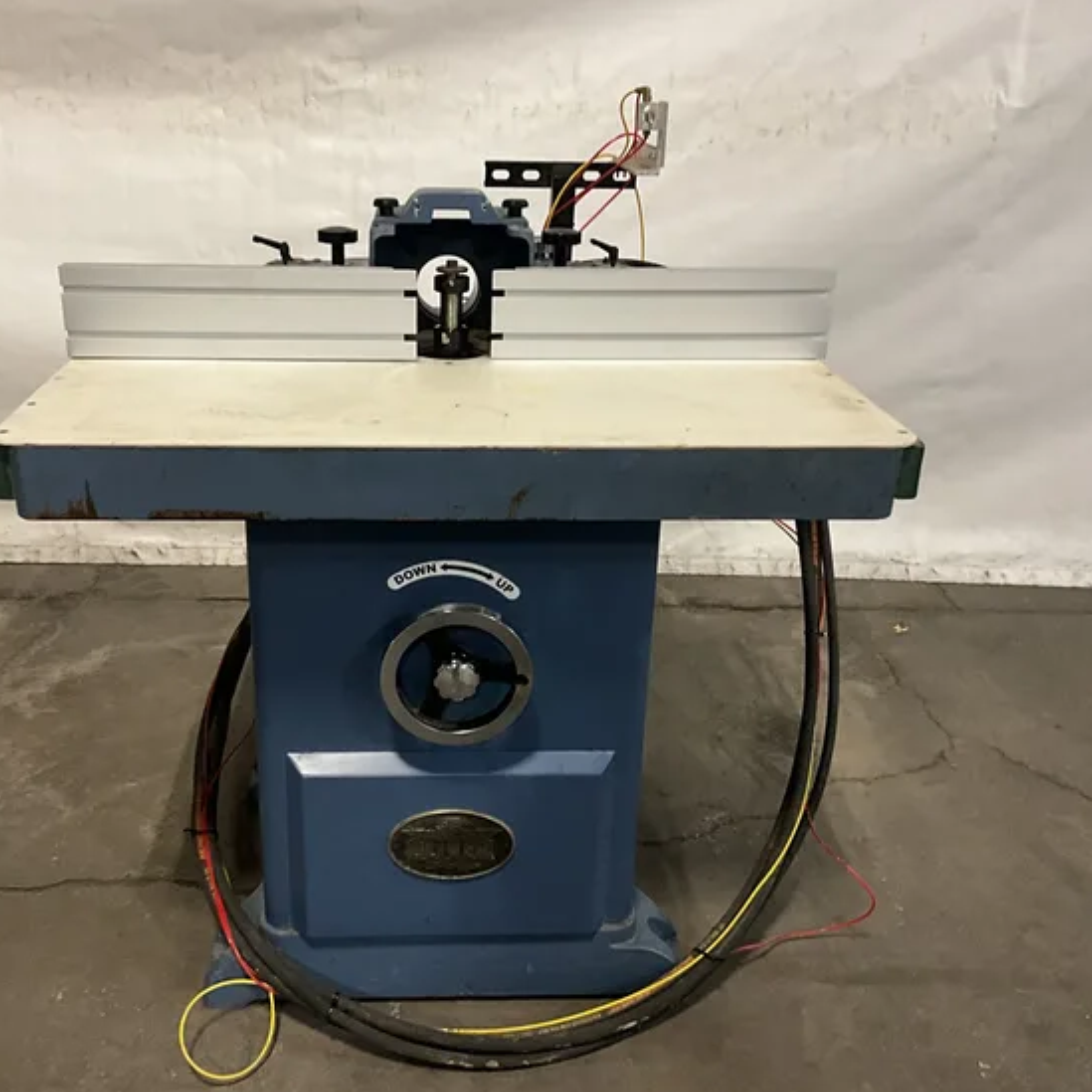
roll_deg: -1.2
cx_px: 471
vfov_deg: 47.2
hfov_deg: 47.1
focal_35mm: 35
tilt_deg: -22.5
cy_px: 552
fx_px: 1249
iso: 320
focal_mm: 3
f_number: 1.8
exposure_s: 1/46
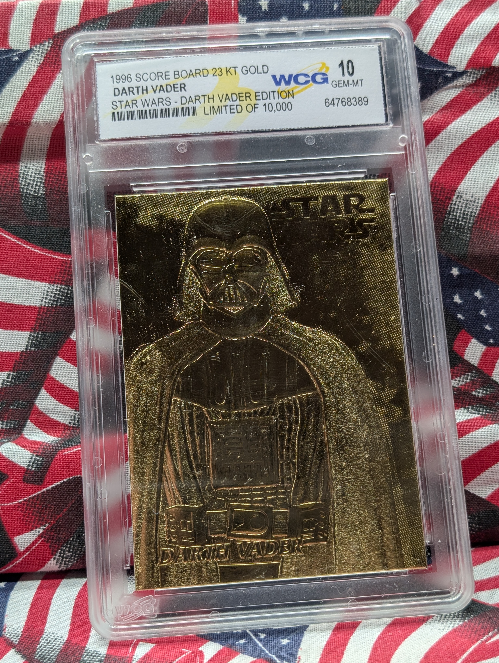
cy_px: 332
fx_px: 939
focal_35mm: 49
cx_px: 250
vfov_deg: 38.9
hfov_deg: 29.7
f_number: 1.68
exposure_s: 1/38.6
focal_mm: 6.9
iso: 27
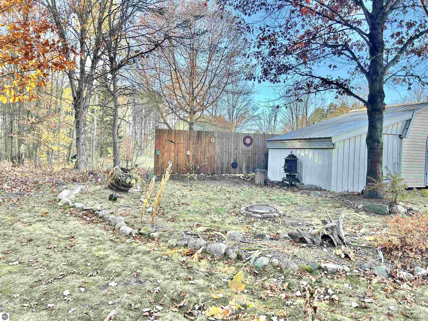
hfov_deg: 67.3
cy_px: 160
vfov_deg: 53.1
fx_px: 321
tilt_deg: +1.9
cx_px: 214
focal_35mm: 26
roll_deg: -1.4
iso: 50
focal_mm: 5.7
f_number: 1.5
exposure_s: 1/458
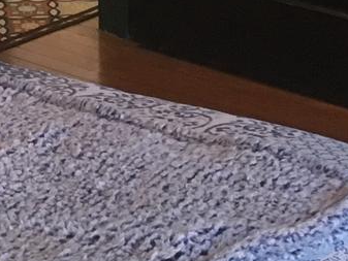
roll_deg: -0.1
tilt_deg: -10.5
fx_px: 1770
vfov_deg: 8.1
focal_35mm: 176
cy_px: -226
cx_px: -20
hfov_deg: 11.1
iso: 125
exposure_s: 1/30
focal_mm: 4.15
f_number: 2.2
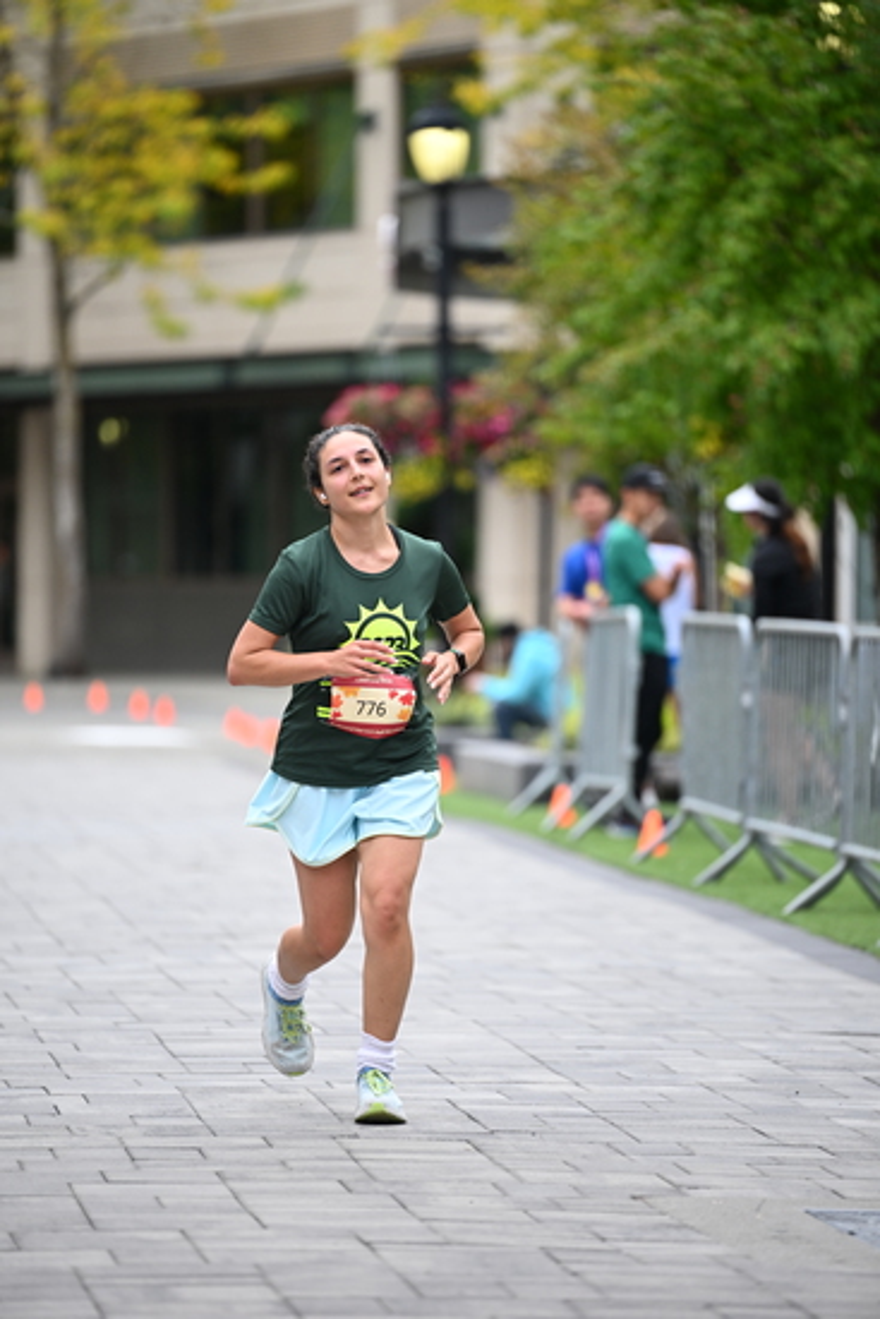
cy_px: 660
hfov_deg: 6.9
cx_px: 440
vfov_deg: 10.3
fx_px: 7328
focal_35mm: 200
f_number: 2.8
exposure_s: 1/2000
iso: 640
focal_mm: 200
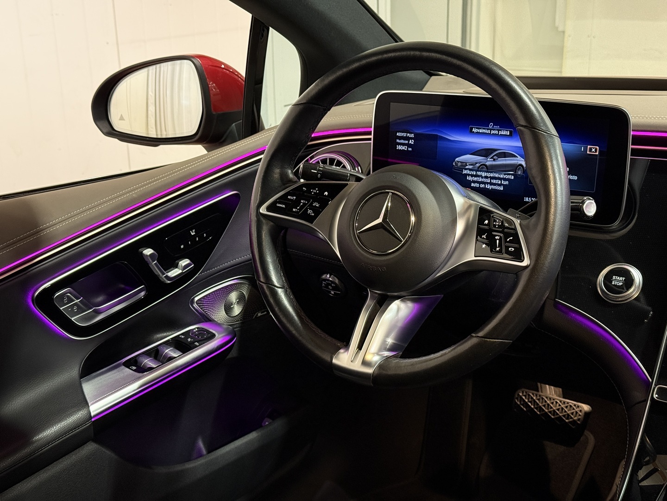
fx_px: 925
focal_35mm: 48
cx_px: 334
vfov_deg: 30.3
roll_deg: +1.4
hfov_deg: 39.7
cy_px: 250
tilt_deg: -17.4
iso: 400
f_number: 1.78
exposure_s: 1/40
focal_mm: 6.76
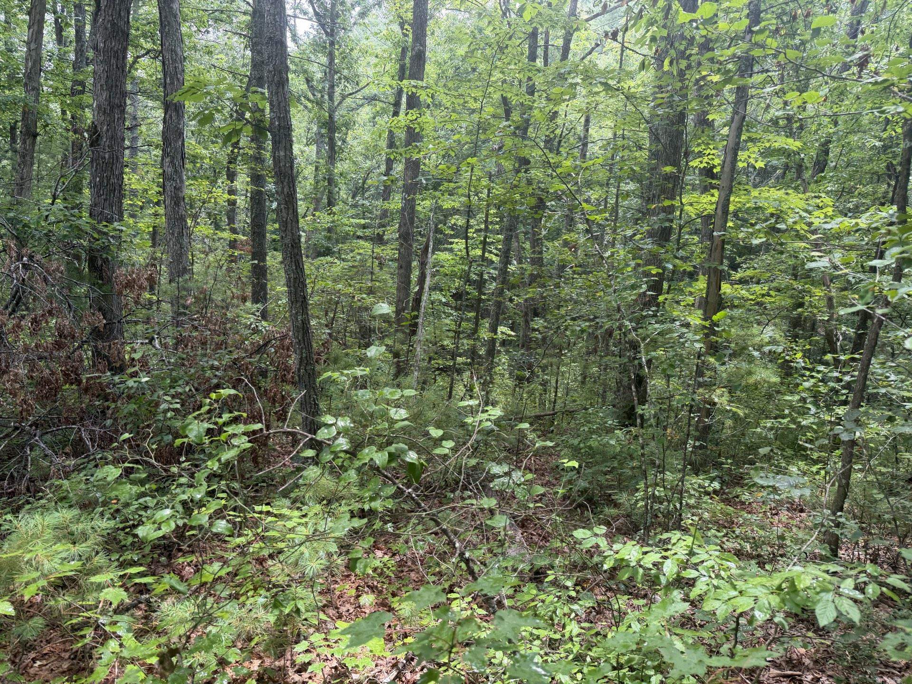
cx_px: 456
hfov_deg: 71.6
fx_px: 632
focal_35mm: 24
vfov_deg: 56.8
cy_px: 342
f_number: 1.78
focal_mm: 6.76
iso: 50
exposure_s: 1/141
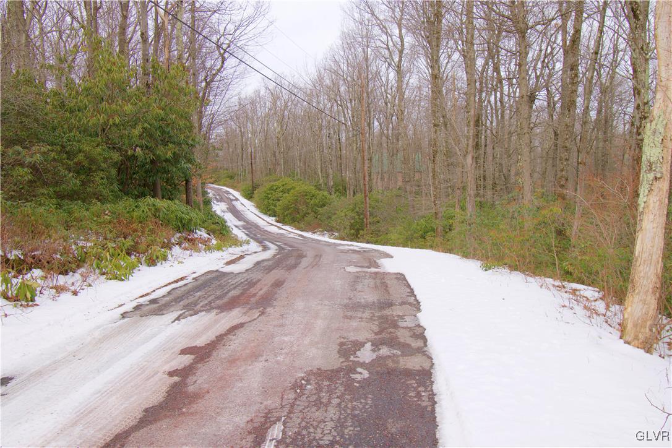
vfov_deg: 43.6
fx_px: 560
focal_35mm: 30
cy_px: 224
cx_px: 336
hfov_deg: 61.9
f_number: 8
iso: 100
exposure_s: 1/100
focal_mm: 20
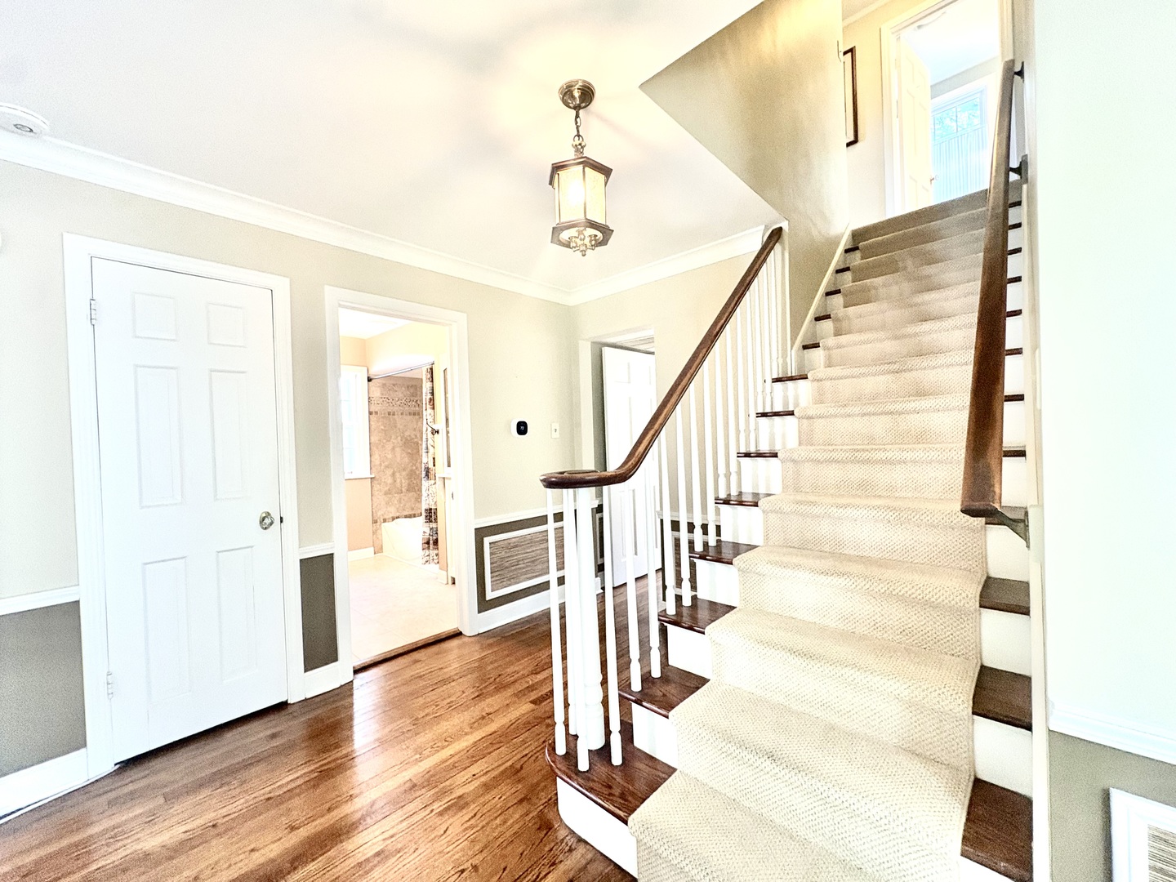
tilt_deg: -0.4
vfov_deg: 85.7
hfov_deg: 102.1
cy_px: 441
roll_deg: +1.9
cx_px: 588
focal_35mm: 14
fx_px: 476
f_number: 2.2
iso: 400
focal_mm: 2.22
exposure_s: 1/60
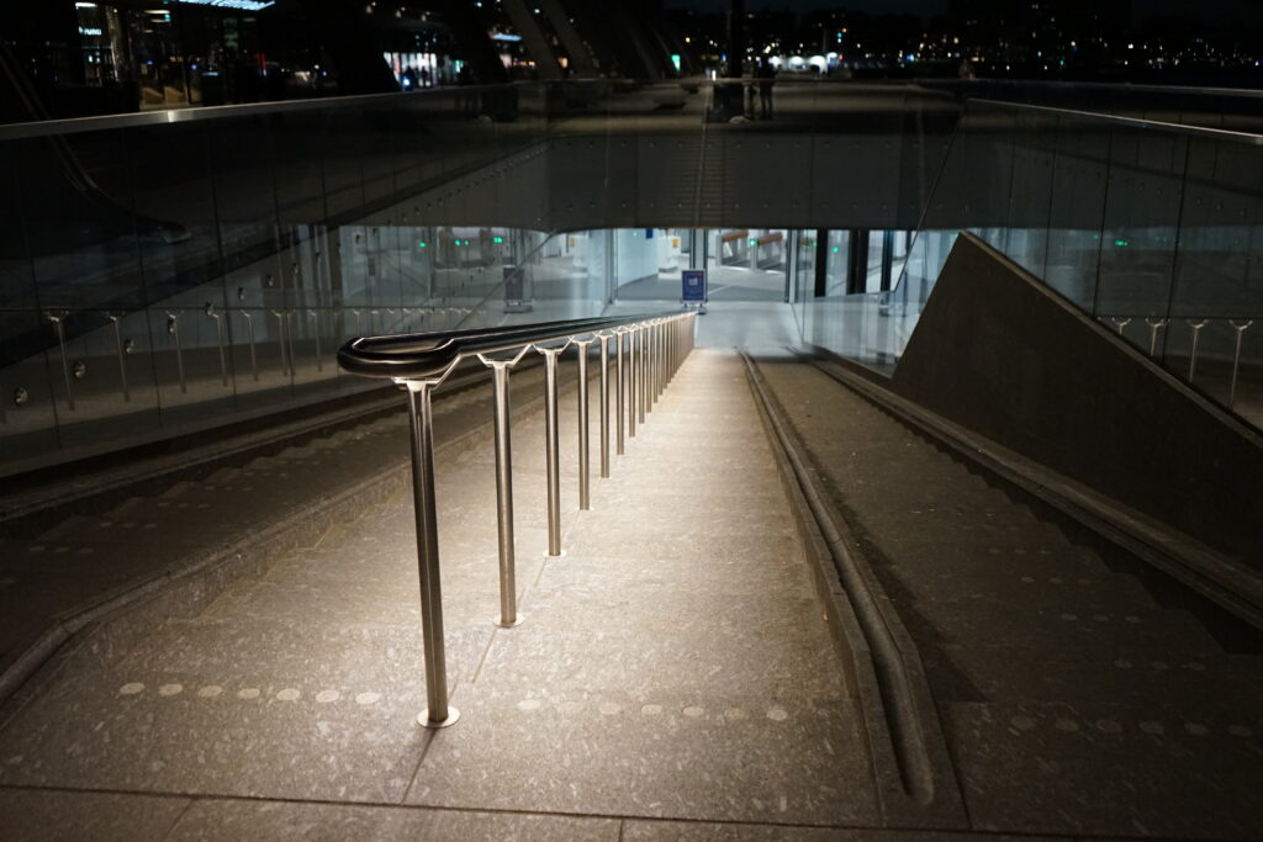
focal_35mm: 32
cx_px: 632
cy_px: 421
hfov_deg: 58.7
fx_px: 1123
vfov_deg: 41.1
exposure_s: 1/160
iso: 3200
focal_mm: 32
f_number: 4
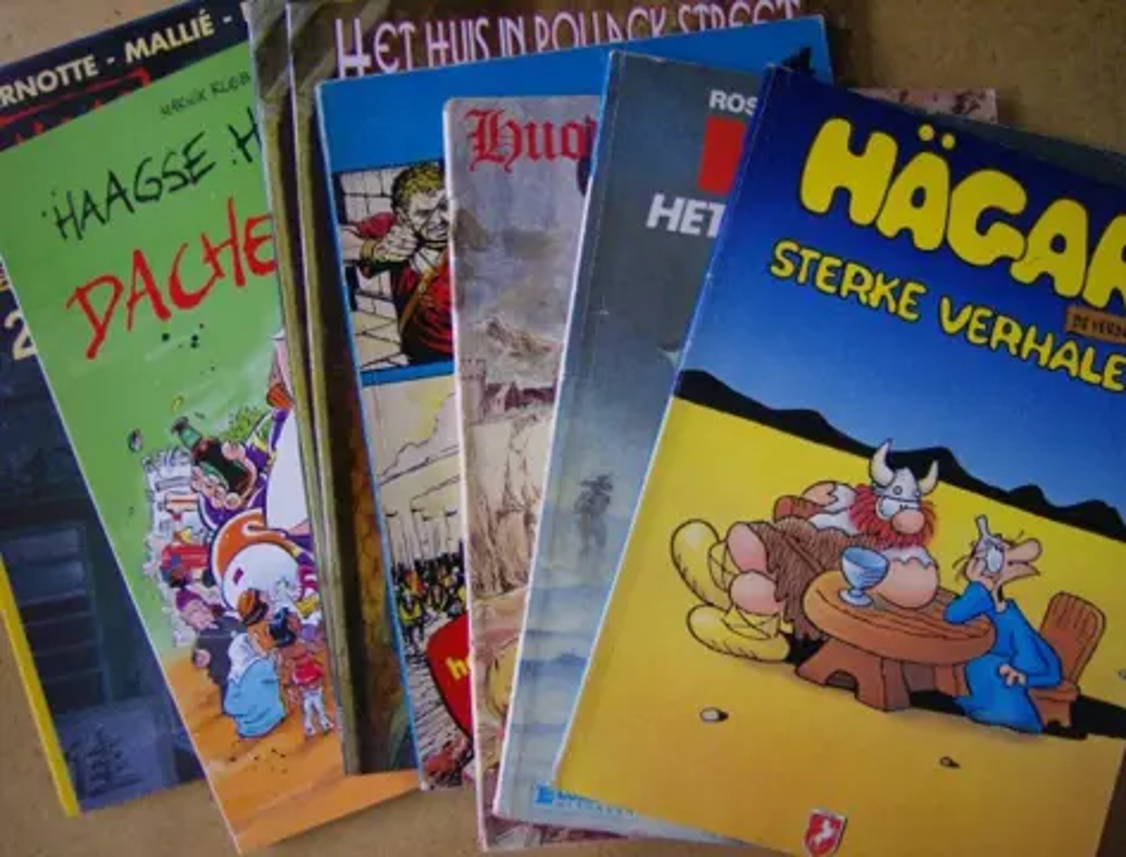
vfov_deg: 40.0
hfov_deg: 51.1
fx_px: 1177
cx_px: 563
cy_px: 428
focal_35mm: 36
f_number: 2.8
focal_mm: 6
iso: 200
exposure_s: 1/45.7
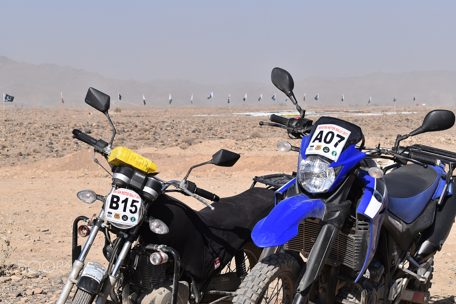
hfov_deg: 24.6
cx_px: 228
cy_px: 152
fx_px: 1045
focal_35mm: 82
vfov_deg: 16.6
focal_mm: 55
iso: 400
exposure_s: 1/2000
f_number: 7.1
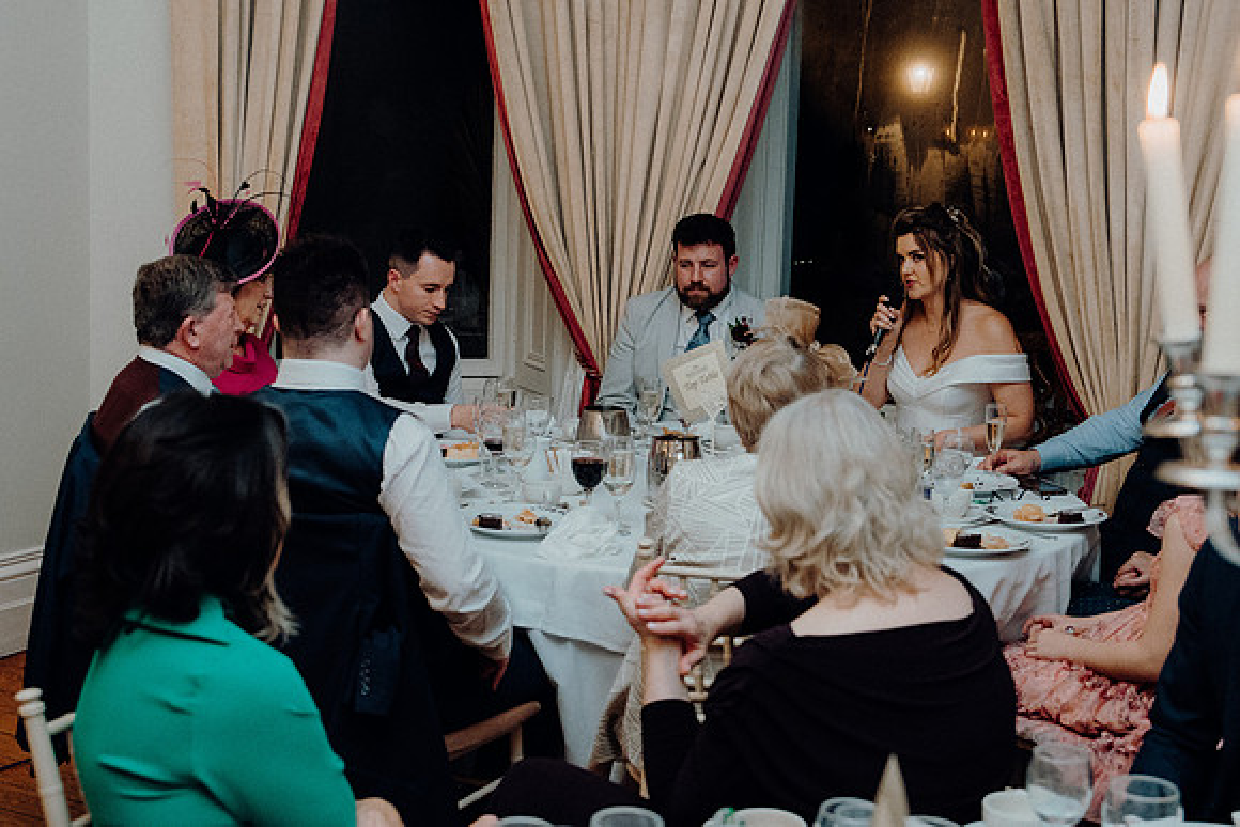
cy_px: 414
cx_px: 620
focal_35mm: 52
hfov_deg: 38.2
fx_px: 1791
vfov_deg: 26.0
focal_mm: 35
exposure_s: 1/160
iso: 2500
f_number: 3.5
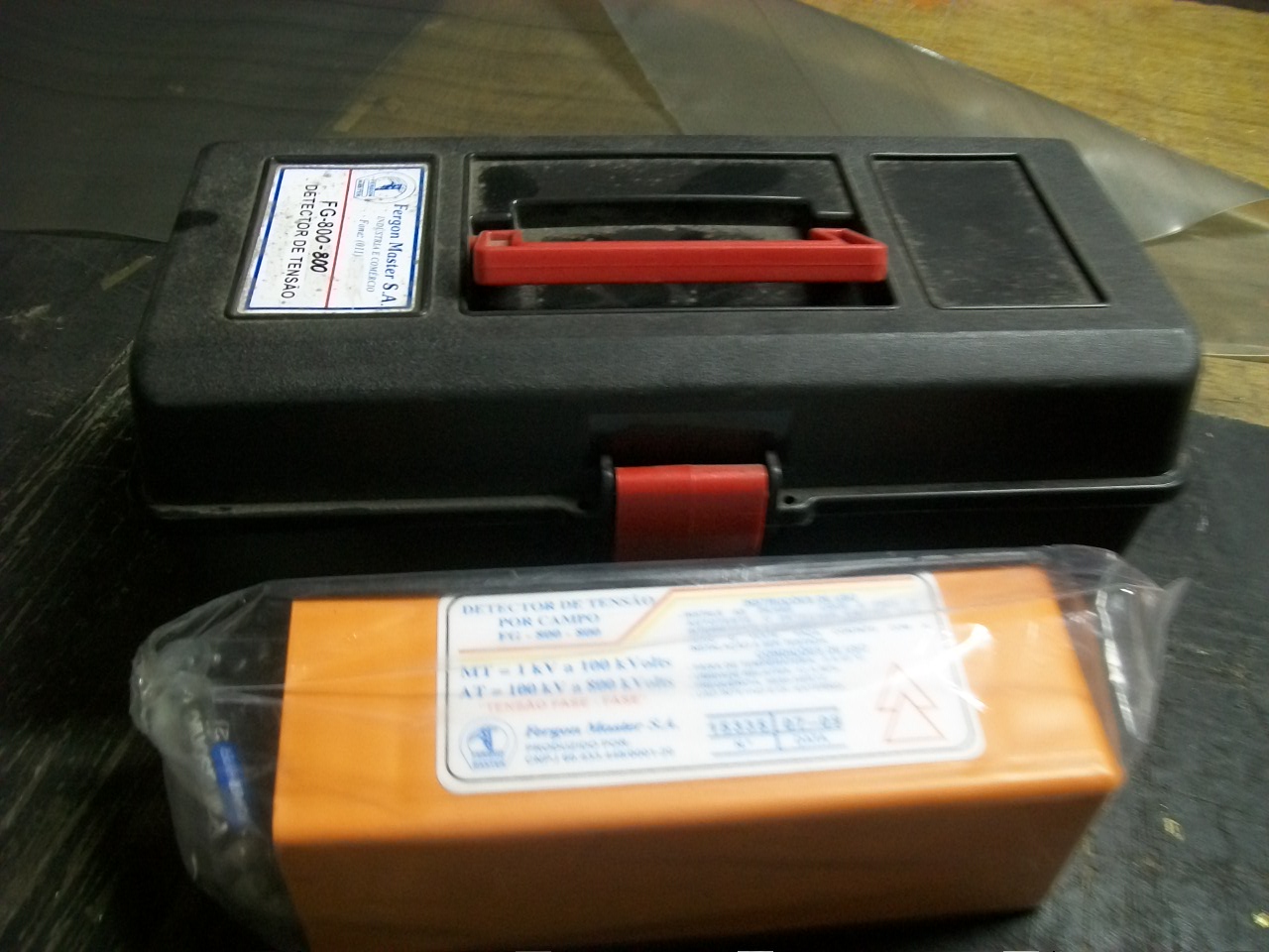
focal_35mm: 34
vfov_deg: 41.8
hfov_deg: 54.0
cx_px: 634
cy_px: 476
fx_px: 1246
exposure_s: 1/8
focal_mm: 6.1
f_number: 2.7
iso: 160
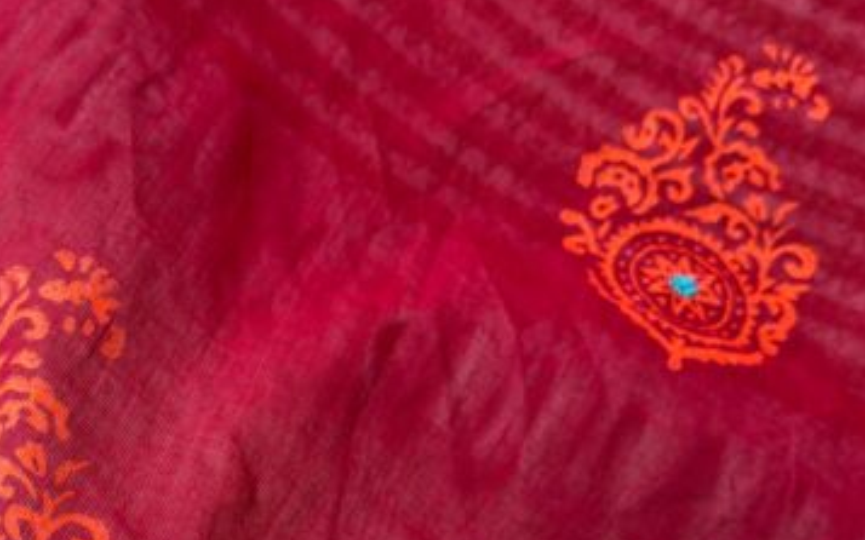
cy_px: 455
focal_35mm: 57
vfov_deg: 22.3
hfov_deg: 34.8
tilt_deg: -78.5
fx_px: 1344
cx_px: 204
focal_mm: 6.76
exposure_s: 1/121
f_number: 1.78
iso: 160
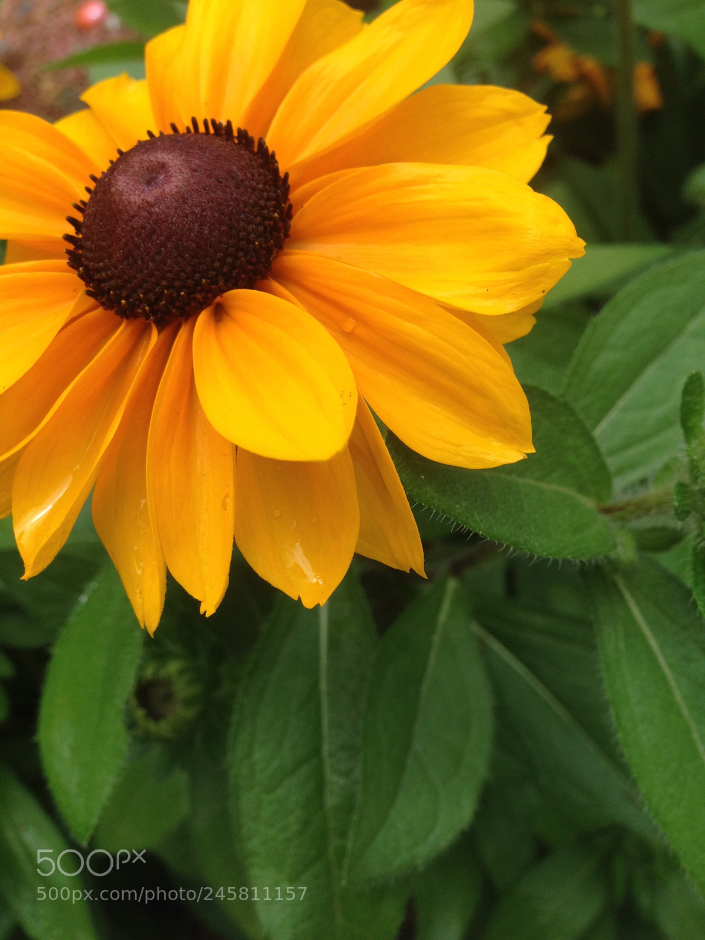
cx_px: 352
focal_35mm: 33
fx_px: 896
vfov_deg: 55.4
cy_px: 470
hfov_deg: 42.9
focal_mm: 4.12
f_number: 2.4
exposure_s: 1/407
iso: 50
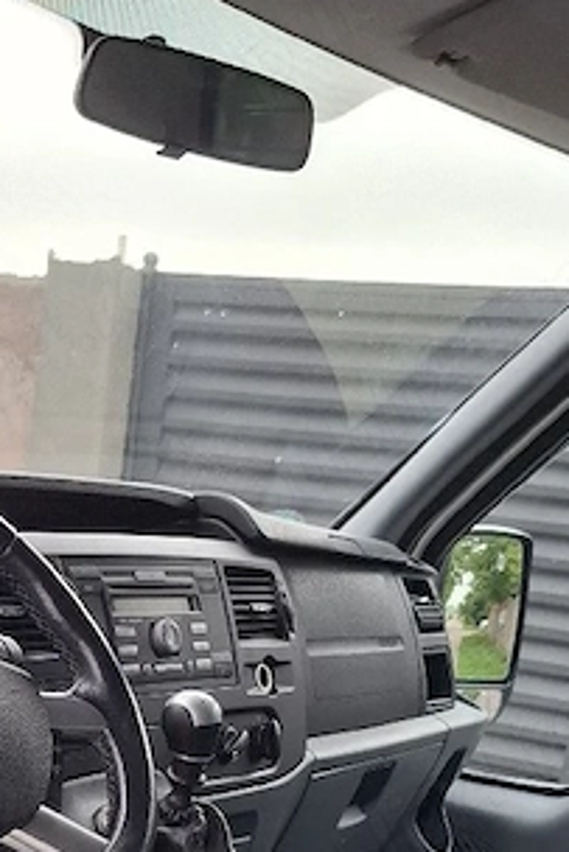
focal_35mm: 63
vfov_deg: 29.3
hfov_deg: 21.3
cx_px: 95
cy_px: 897
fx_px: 1492
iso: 160
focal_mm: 5.54
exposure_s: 1/100
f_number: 1.8
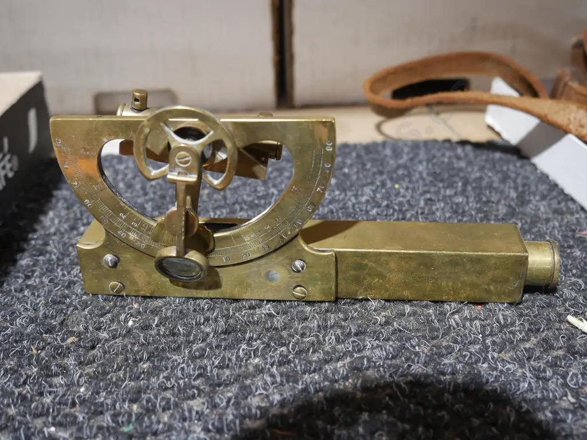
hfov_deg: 49.0
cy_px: 220
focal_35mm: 38
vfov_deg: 37.7
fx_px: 644
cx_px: 294
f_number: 4.1
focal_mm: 19
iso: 1600
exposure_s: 1/60
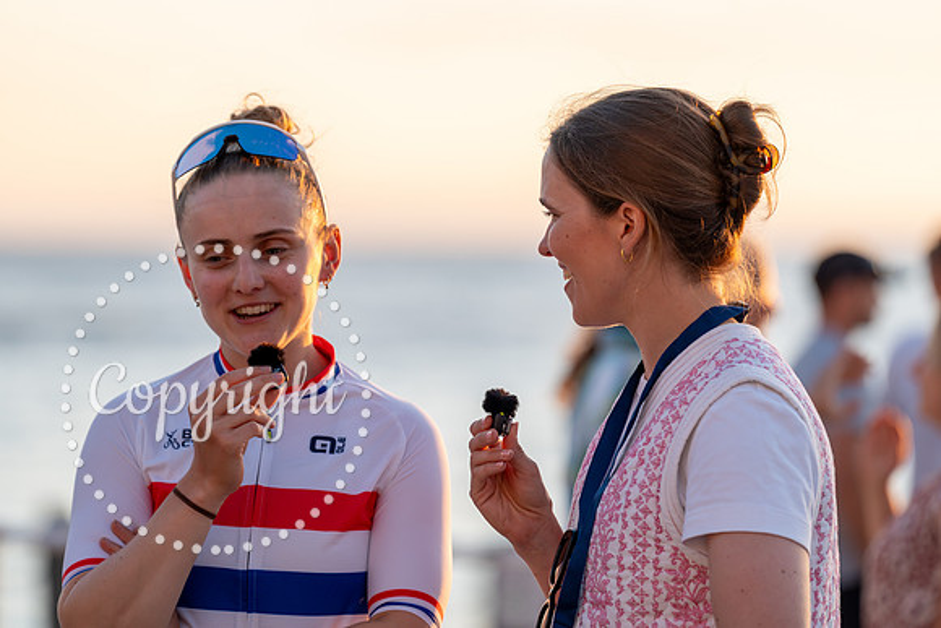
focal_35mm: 200
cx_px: 470
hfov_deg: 10.3
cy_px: 314
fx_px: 5229
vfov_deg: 6.9
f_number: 3.5
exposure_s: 1/200
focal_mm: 200
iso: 200
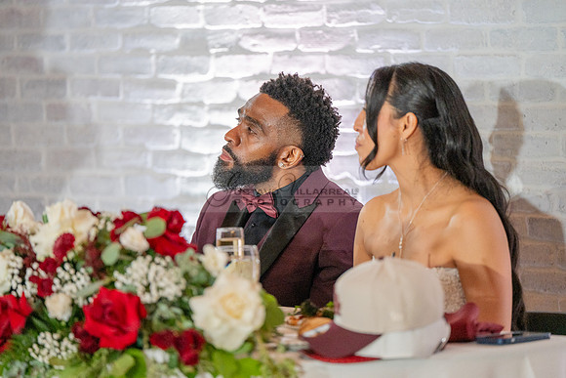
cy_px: 189
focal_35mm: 195
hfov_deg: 10.5
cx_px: 283
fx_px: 3066
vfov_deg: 7.0
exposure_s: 1/320
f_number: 2.8
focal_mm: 195
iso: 1600
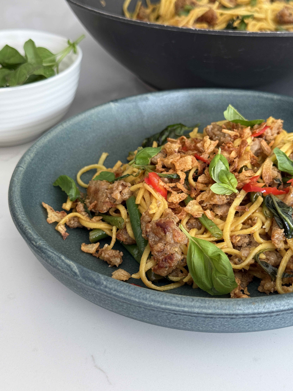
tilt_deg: -34.3
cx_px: 146
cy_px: 196
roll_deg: +1.4
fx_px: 542
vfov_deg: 39.7
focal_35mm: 48
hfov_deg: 30.3
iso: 160
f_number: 1.78
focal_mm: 6.76
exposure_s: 1/60
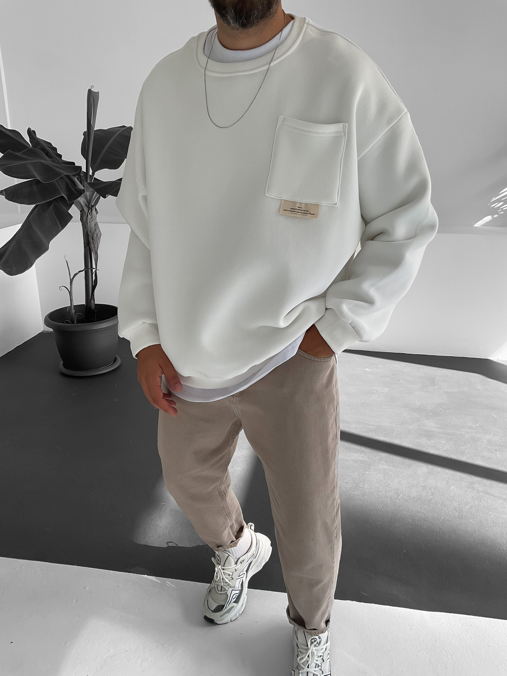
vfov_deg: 61.7
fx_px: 566
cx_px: 254
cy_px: 338
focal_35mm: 29
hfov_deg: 48.2
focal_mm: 3
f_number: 1.8
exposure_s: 1/160
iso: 16
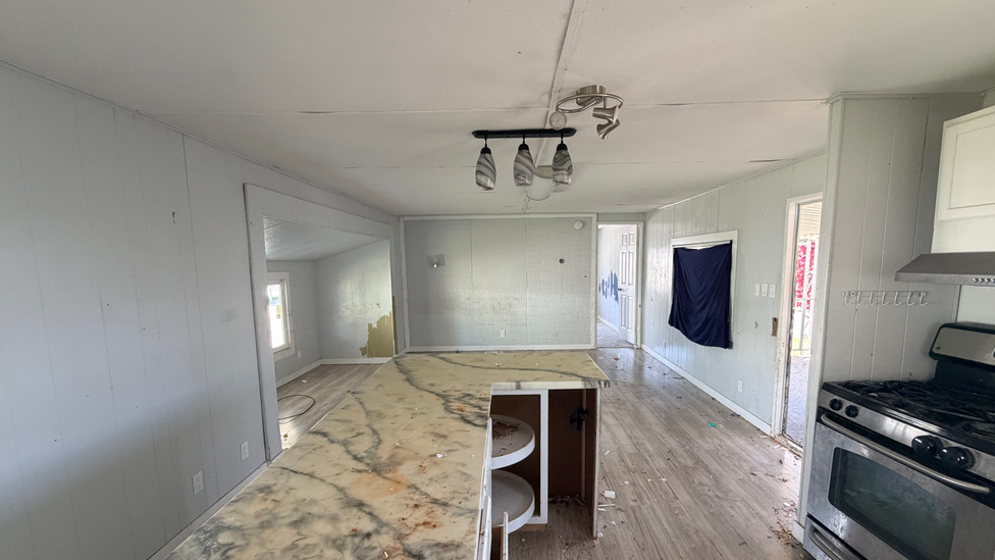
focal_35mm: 16
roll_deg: +1.3
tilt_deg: -6.4
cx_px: 515
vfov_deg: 66.9
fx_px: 422
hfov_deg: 99.3
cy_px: 312
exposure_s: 1/121
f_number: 2.2
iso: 320
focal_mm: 2.22
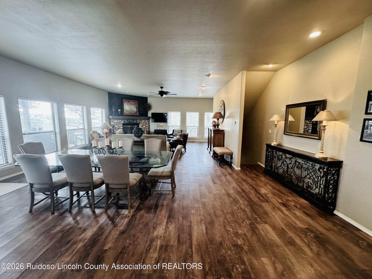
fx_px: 150
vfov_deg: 85.7
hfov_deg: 102.1
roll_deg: +0.1
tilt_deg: -6.6
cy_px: 140
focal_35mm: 14
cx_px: 186
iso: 320
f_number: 2.2
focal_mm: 2.22
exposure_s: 1/60
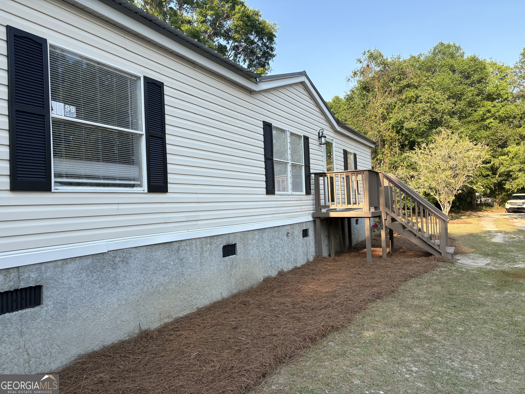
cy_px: 197
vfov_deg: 53.1
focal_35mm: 26
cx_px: 262
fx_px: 394
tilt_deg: +1.5
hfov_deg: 67.3
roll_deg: +3.6
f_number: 1.6
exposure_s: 1/810
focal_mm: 5.96
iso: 50
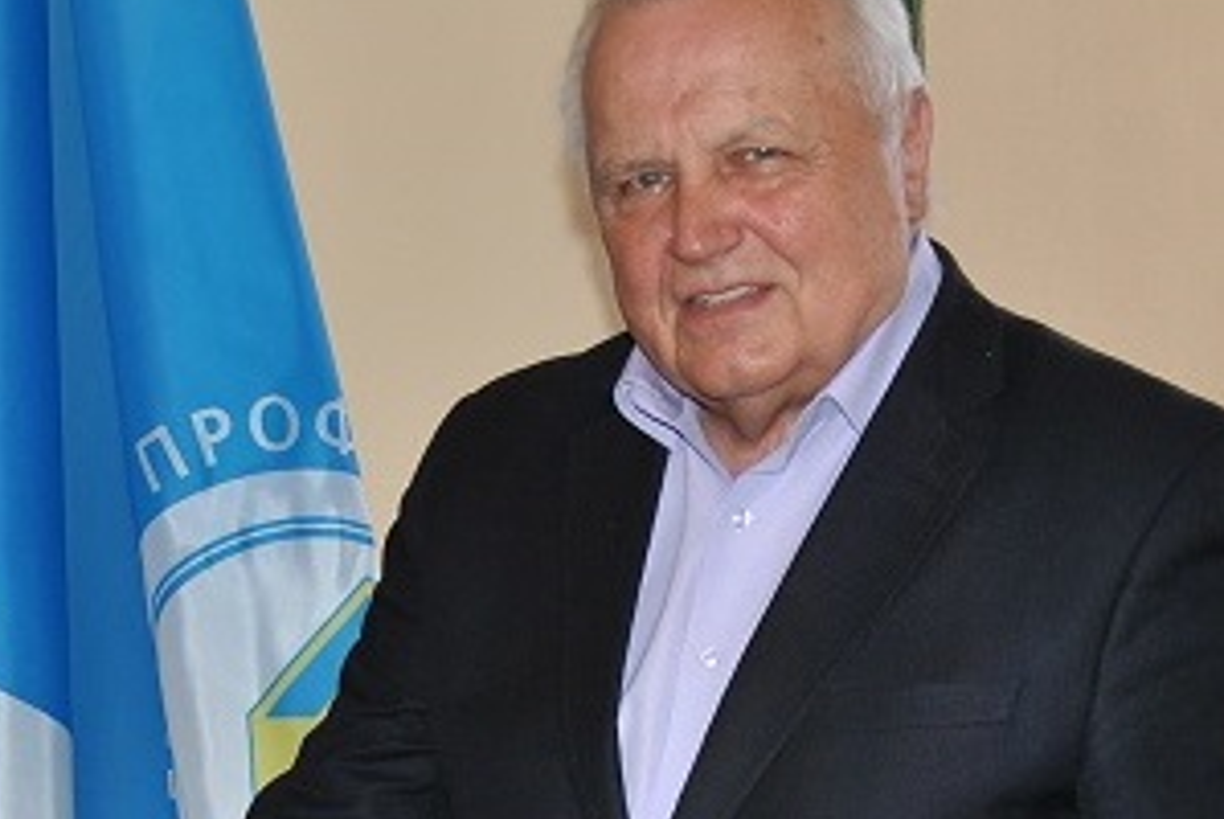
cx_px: 364
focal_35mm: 62
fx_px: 2110
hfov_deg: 32.0
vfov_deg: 21.6
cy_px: 692
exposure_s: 1/60
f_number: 3.5
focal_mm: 20
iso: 200
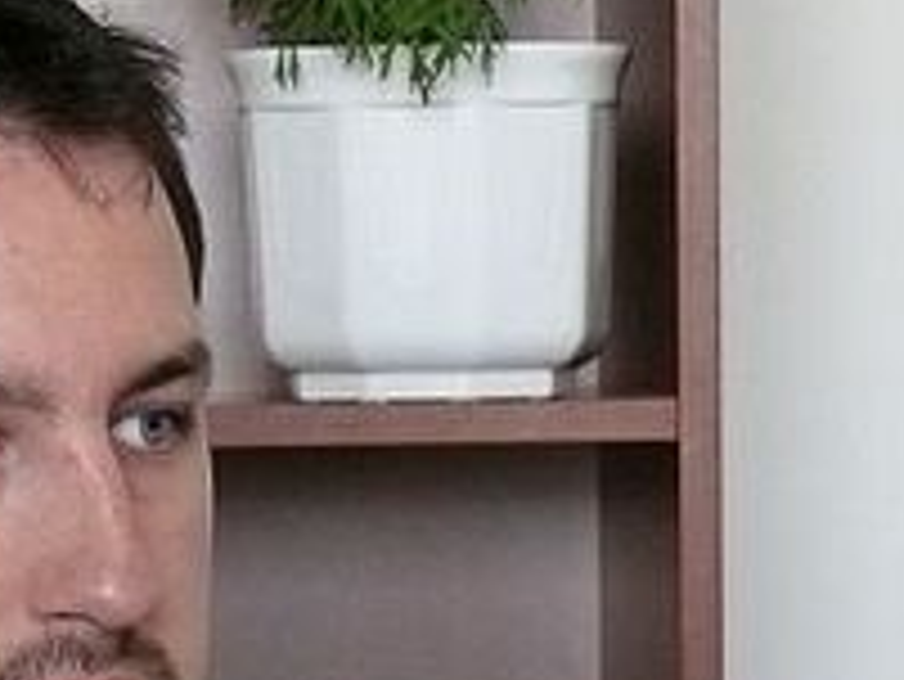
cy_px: 558
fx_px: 7343
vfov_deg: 5.3
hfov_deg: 7.0
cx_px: 112
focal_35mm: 281
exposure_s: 1/50
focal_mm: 16.7
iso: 400
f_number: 3.2
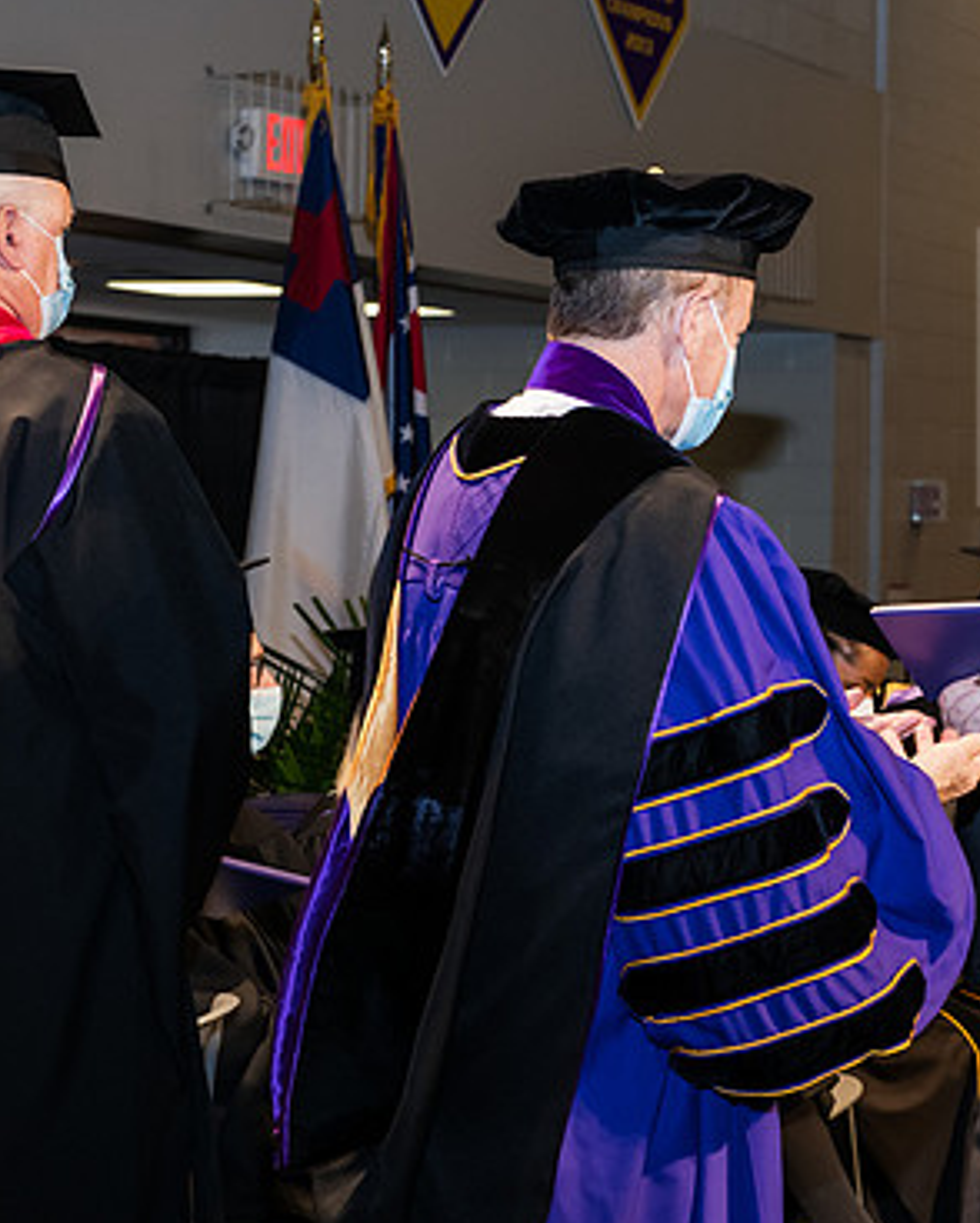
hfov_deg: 16.5
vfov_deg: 20.8
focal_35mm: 92
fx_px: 3333
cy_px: 631
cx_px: 877
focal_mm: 62
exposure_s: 1/200
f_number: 6.3
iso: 1600
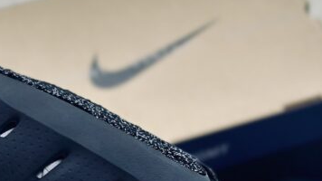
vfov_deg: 8.6
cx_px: 130
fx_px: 1169
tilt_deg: -54.8
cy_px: 283
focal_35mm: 137
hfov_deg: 15.7
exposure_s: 1/102
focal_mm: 6.86
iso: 100
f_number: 1.78
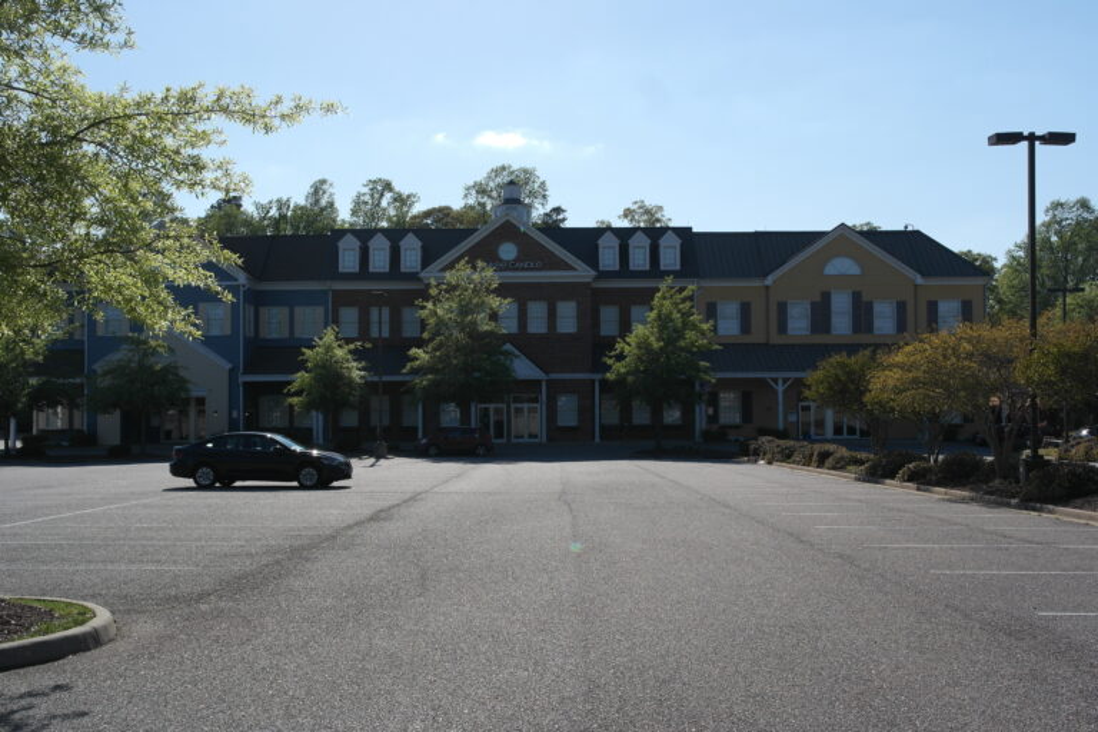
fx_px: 1098
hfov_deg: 53.1
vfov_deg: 36.9
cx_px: 549
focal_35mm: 36
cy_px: 366
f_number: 8
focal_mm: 24
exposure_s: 1/400
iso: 100
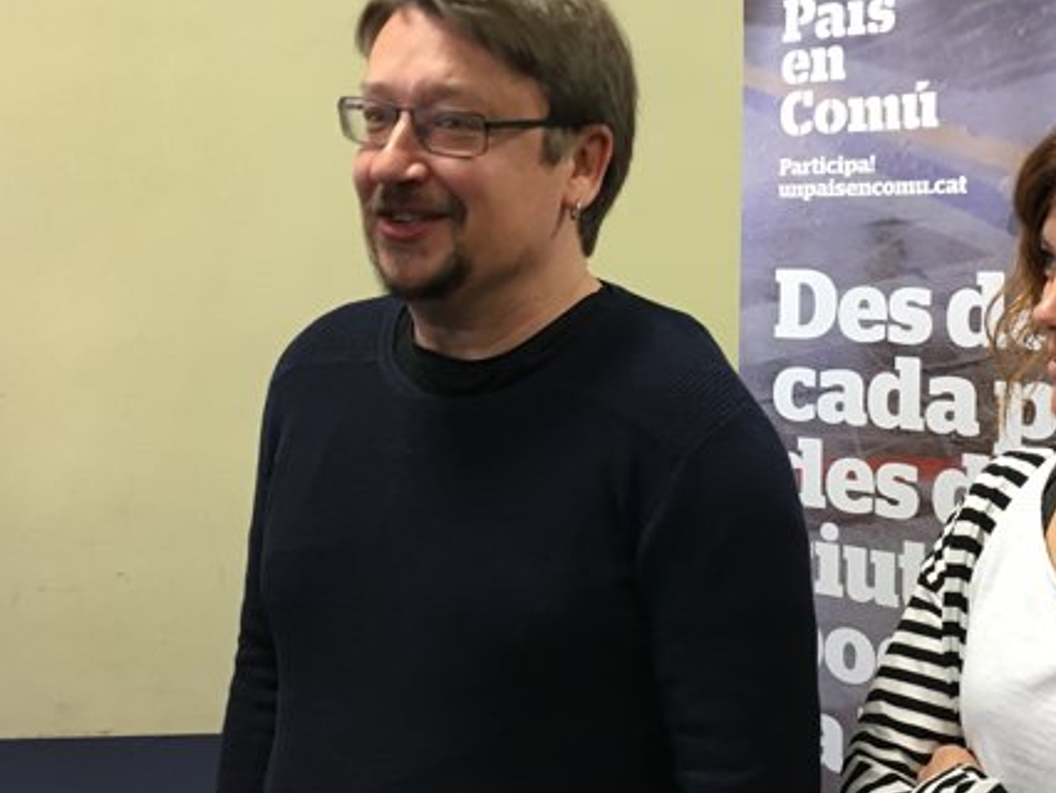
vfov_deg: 30.9
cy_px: 342
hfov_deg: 40.2
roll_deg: -1.4
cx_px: 652
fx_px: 1435
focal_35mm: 47
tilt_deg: -3.5
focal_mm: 4.15
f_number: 2.2
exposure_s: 1/33
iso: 160
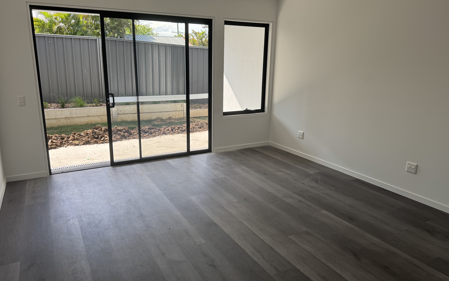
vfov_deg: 47.6
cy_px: 138
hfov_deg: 70.4
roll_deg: -0.1
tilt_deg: -13.8
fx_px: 318
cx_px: 220
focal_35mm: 26
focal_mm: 6.76
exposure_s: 1/567
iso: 80
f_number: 1.78
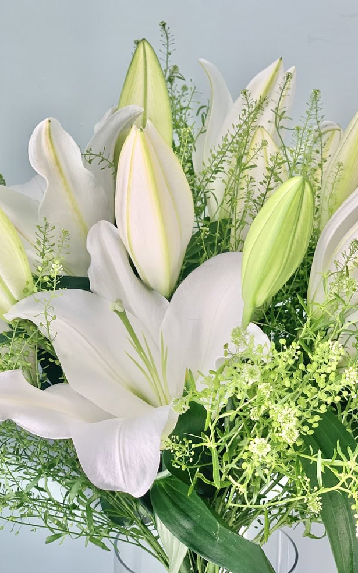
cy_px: 286
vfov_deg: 36.3
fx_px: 874
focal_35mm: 56
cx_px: 214
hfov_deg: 23.1
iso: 64
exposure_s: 1/100
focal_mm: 6
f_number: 2.4
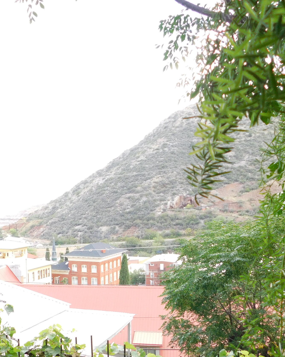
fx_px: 422
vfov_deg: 45.1
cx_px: 102
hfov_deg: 37.0
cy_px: 237
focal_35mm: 40
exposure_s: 1/250
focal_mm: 4
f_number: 3
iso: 200
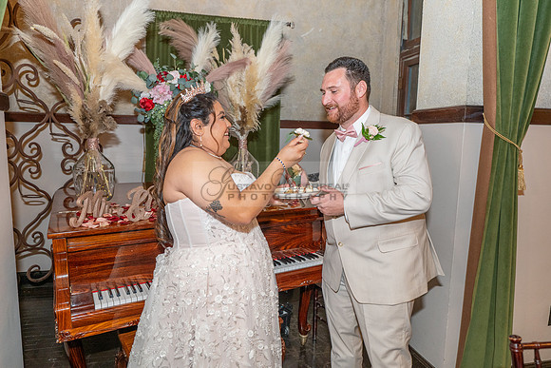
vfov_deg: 53.2
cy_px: 184
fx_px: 367
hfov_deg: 73.7
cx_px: 276
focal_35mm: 24
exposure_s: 1/200
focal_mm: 24
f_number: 2.8
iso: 1600
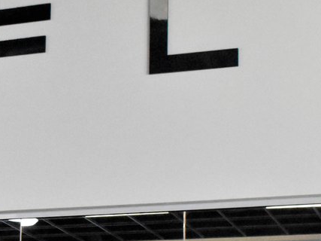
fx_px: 1174
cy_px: 255
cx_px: -35
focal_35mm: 127
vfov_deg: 11.5
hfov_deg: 15.2
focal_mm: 25
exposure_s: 1/160
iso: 10000
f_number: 5.6
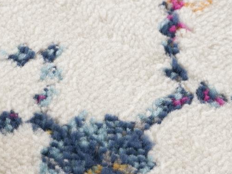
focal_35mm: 479
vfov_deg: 3.1
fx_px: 3210
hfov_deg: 4.1
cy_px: 165
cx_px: 11
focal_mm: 120
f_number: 9
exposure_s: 1/125
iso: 100
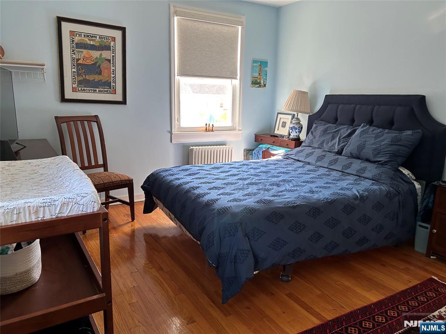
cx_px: 223
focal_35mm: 26
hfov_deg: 67.3
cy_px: 167
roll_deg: -1.6
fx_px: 335
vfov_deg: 53.1
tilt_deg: -12.1
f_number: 1.5
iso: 125
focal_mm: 5.7
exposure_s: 1/69
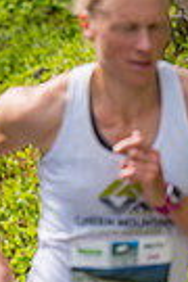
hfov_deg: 2.2
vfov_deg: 3.3
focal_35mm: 624
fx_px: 4888
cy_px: 266
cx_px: -359
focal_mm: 145
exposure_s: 1/2000
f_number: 4
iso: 400
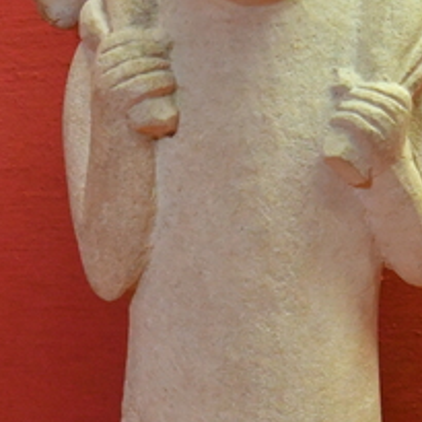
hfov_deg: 9.2
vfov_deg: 9.3
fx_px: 2607
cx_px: 280
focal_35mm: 189
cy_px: 233
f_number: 5.6
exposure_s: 1/200
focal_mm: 46
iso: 8000
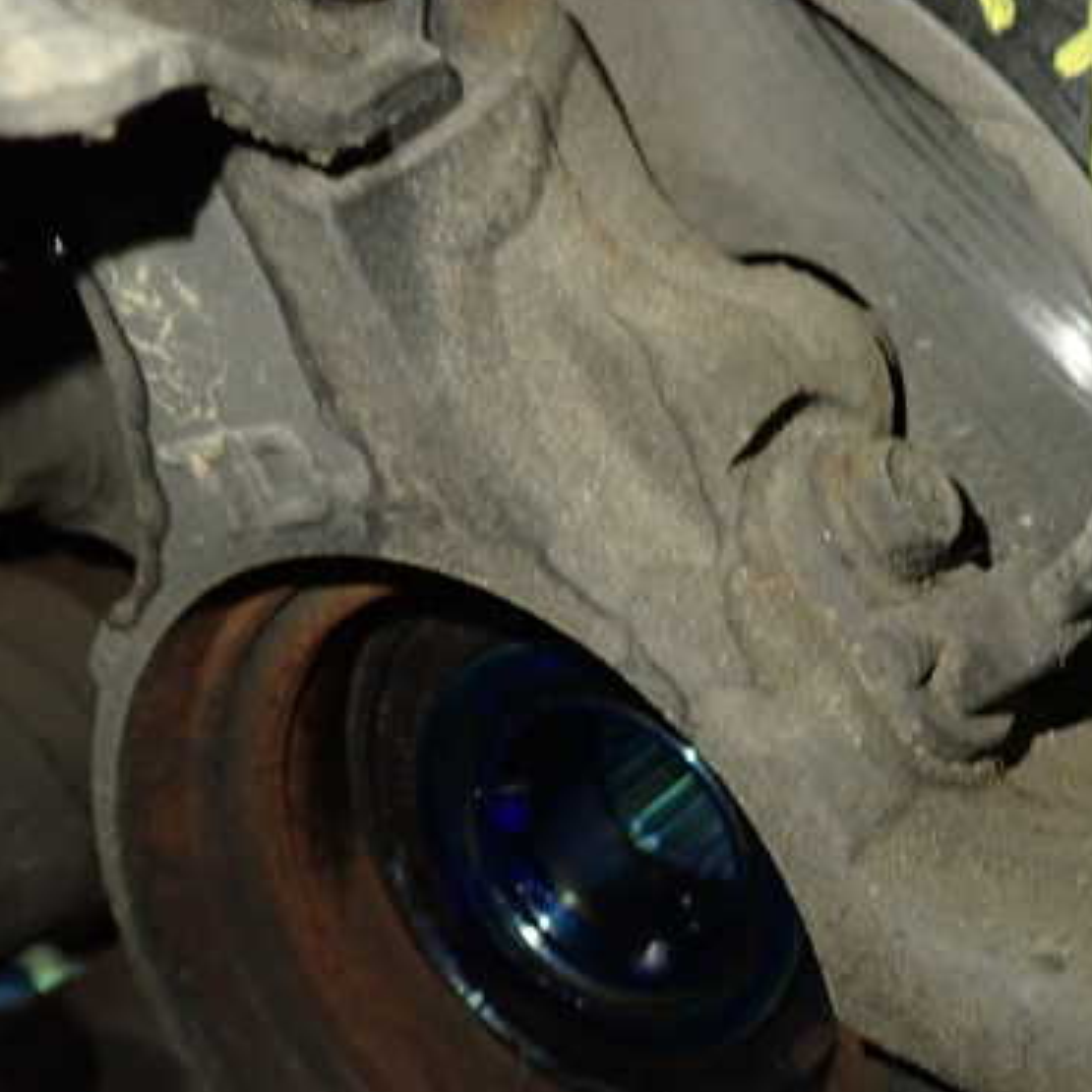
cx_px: 877
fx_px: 1535
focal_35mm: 43
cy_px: 552
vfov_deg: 39.2
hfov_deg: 37.7
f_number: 2.3
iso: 320
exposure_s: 1/30
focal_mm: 5.4
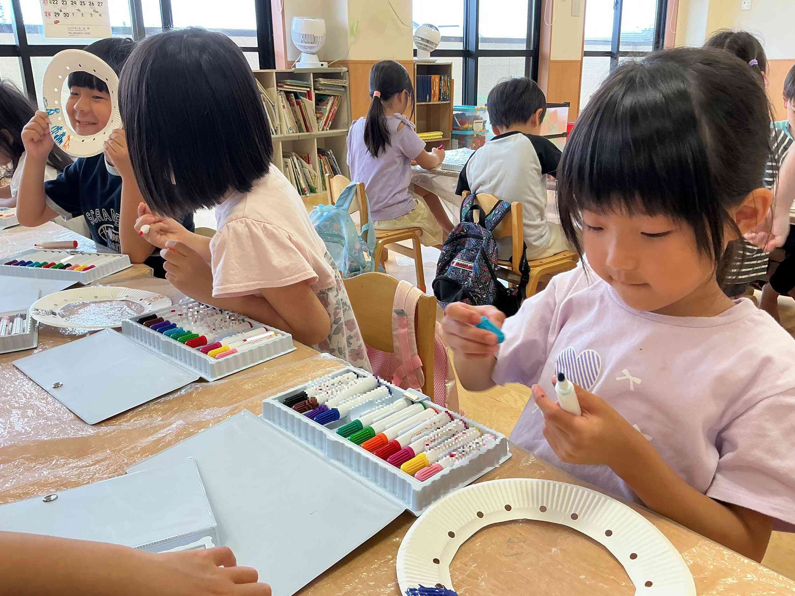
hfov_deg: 61.7
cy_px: 298
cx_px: 398
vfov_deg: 48.2
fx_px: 666
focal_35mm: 29
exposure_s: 1/120
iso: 64
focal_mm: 3
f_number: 1.8
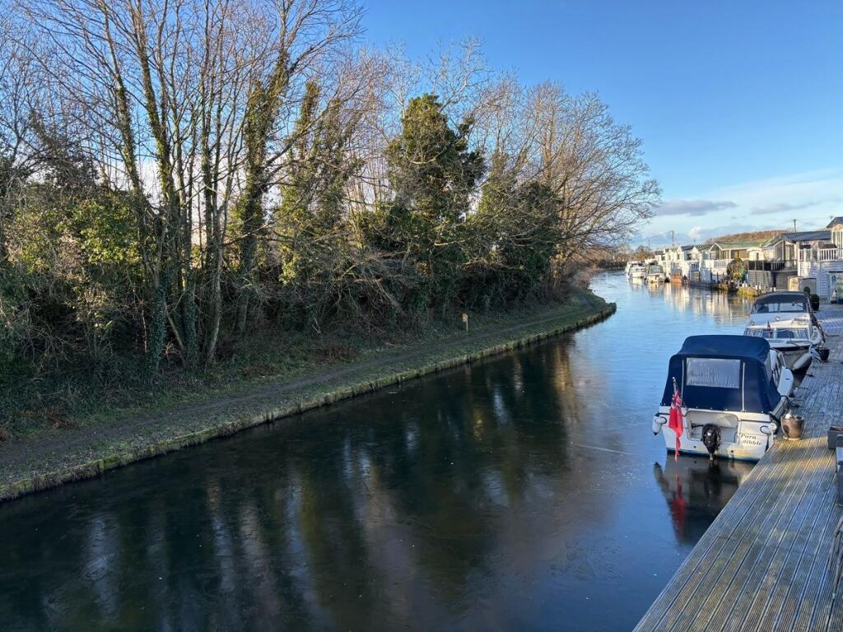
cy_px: 316
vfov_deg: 53.1
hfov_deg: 67.3
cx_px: 422
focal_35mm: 26
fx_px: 633
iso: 50
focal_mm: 5.96
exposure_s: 1/637
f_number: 1.6
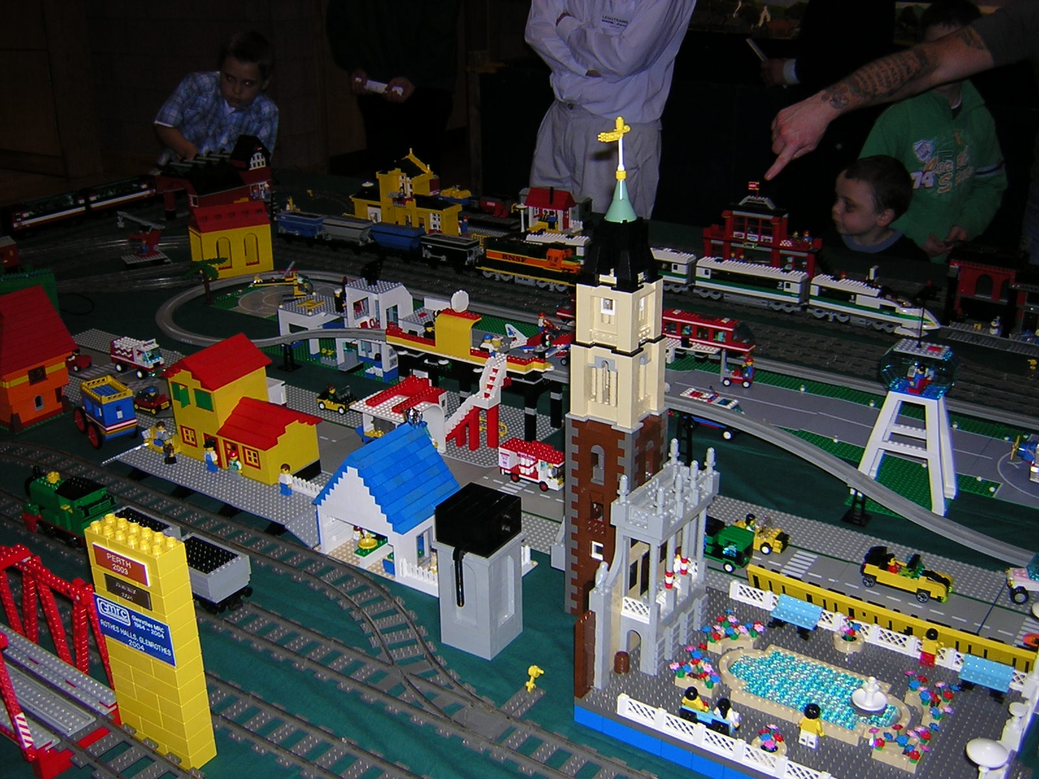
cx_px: 520
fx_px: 1081
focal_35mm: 36
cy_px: 390
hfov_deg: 51.4
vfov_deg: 39.7
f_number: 2.6
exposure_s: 1/60.1
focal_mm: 4.7
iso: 100
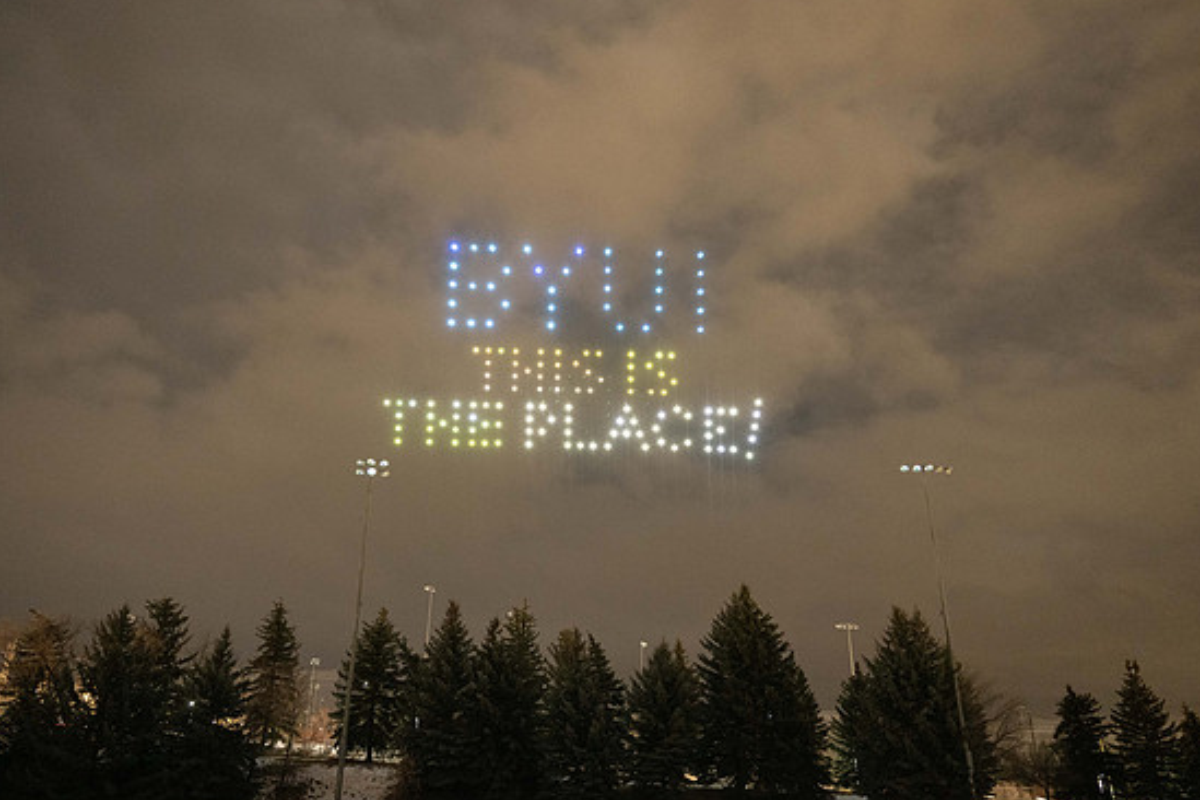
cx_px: 590
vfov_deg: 46.4
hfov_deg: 65.5
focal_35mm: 28
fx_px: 933
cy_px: 408
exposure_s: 1/1.67
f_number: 4
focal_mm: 26.5
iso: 6400
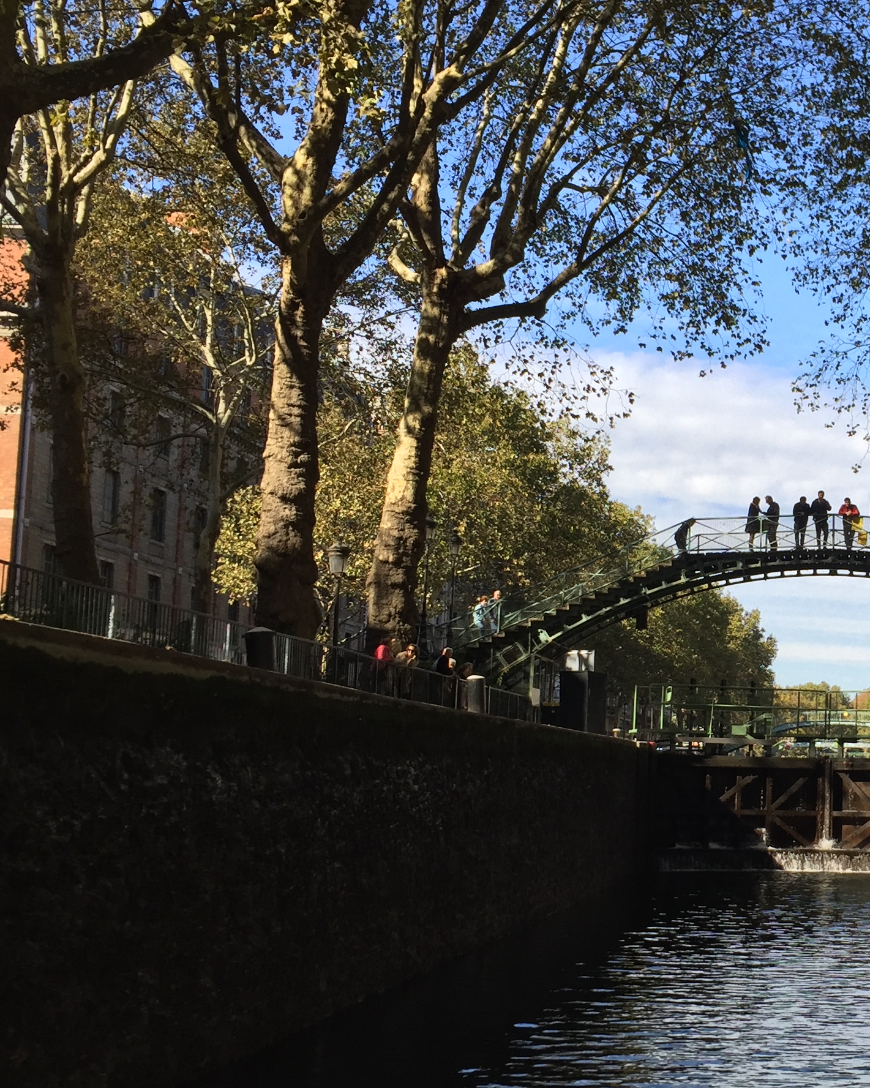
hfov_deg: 27.5
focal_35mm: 52
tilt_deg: +6.8
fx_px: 1674
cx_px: 871
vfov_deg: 36.0
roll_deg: -1.9
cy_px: 596
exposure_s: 1/824
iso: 32
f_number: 2.2
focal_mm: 4.15
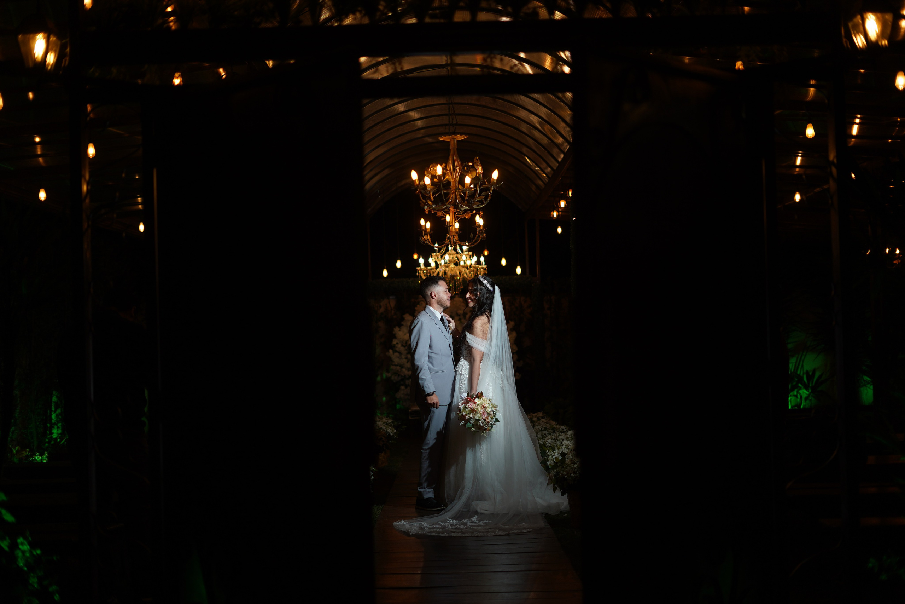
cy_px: 302
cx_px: 452
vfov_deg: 27.0
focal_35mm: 50
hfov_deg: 39.6
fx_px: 1257
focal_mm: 50
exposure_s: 1/250
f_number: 1.8
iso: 100
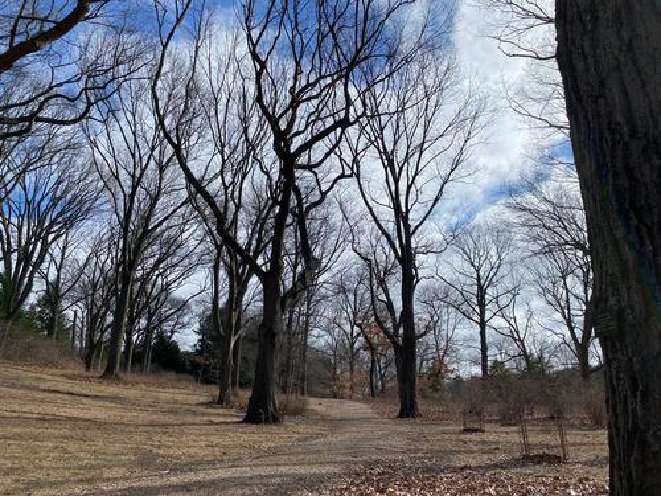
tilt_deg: +18.6
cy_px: 248
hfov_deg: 67.3
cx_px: 330
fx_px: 496
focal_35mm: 26
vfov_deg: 53.1
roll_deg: +3.1
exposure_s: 1/4444
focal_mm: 4.25
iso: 32
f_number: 1.8
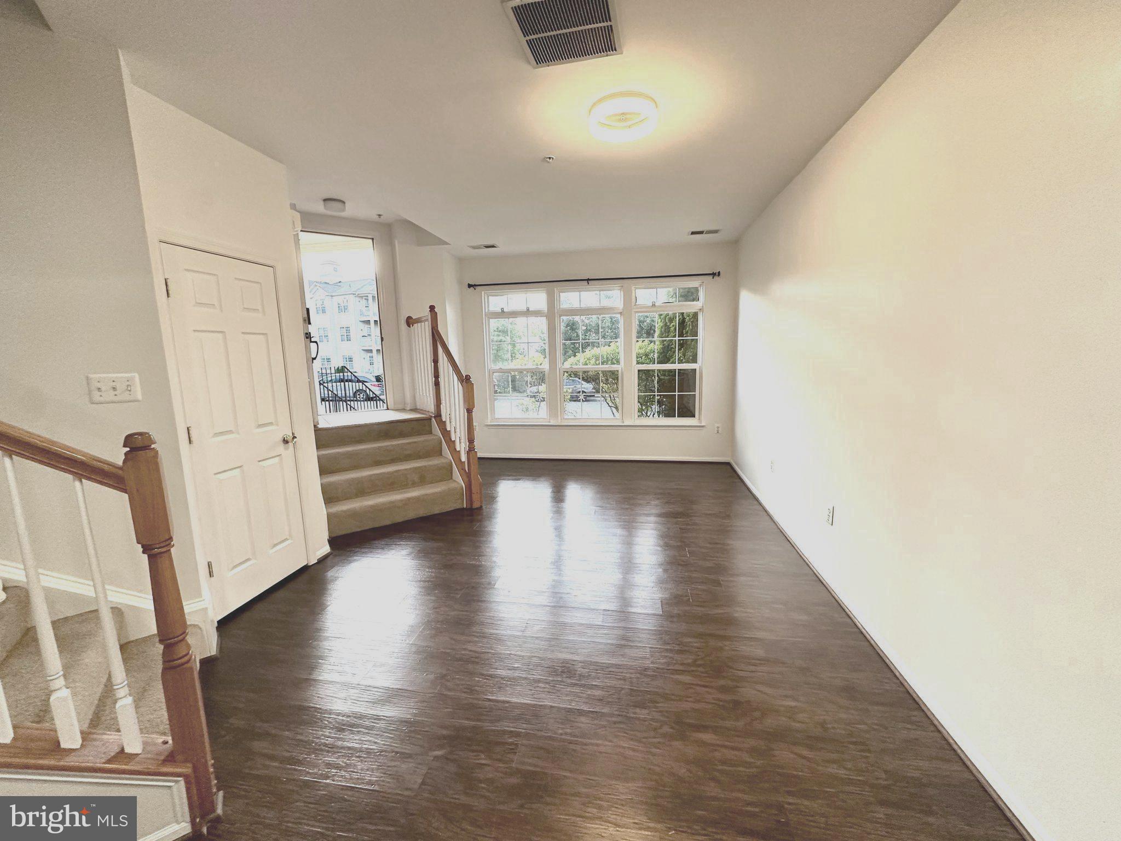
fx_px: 453
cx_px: 560
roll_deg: +1.2
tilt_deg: -8.9
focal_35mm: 14
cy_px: 420
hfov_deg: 102.1
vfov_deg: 85.7
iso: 250
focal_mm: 2.22
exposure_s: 1/120
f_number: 2.2
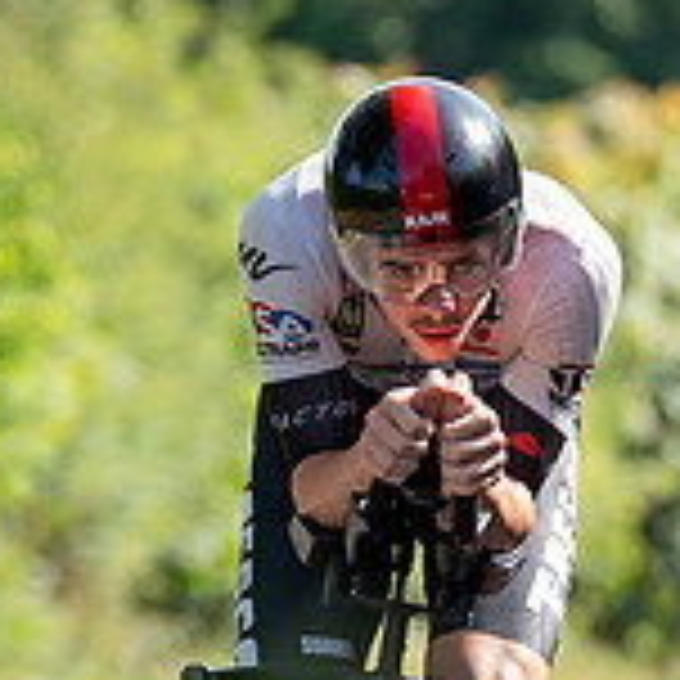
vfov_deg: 1.1
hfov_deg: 1.1
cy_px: 735
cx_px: 381
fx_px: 34248
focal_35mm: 1541
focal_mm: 200
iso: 400
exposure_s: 1/1000
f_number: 3.5
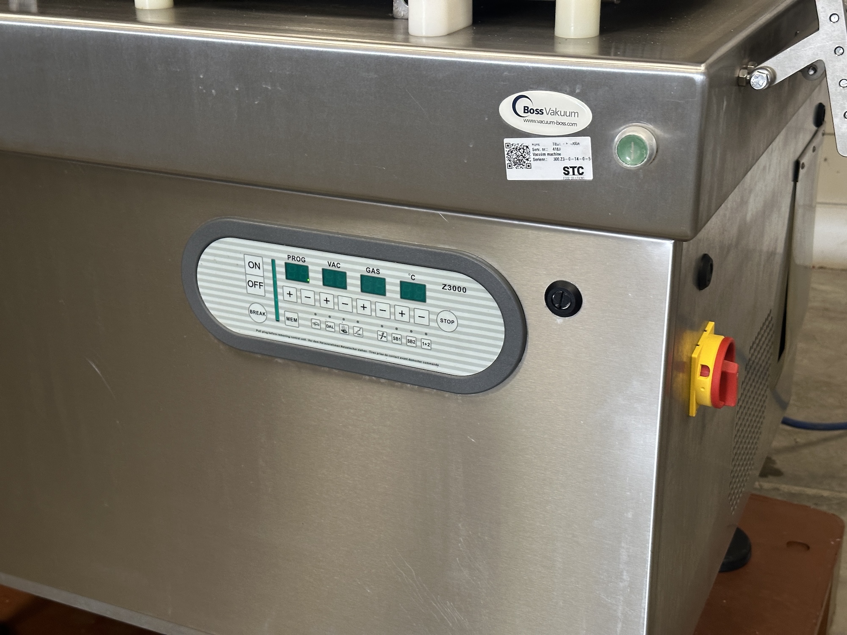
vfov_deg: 30.3
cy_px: 318
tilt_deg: -21.3
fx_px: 1174
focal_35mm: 48
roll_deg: +0.6
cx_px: 424
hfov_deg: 39.7
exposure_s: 1/33
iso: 200
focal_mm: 6.86
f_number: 1.78
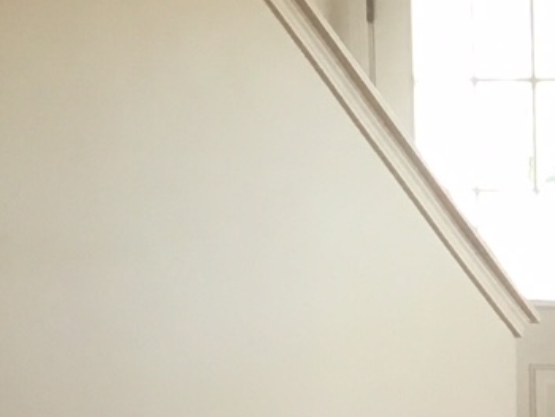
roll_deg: -0.1
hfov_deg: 11.2
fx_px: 2679
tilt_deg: -10.2
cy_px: 634
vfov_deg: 8.7
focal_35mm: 167
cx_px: 905
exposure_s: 1/30
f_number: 2.2
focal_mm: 4.15
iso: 80
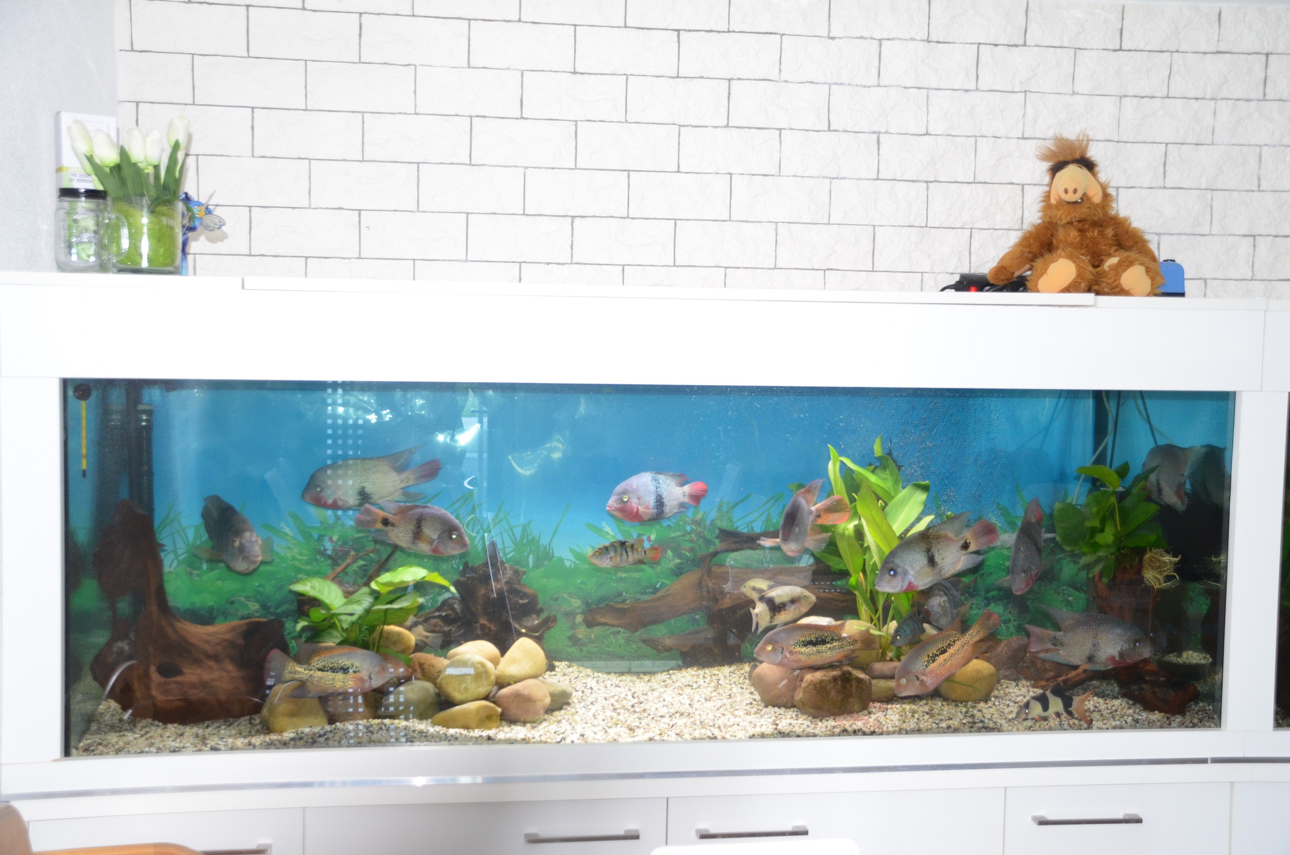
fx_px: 1448
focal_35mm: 40
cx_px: 645
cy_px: 428
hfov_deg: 48.0
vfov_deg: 32.9
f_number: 4
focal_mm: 27
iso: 1250
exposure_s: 1/60
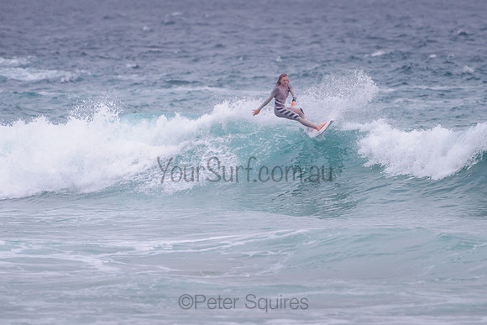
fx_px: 8293
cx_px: 282
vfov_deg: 2.2
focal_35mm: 613
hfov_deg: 3.4
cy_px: 162
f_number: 5.6
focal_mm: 500
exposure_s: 1/2000
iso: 1000
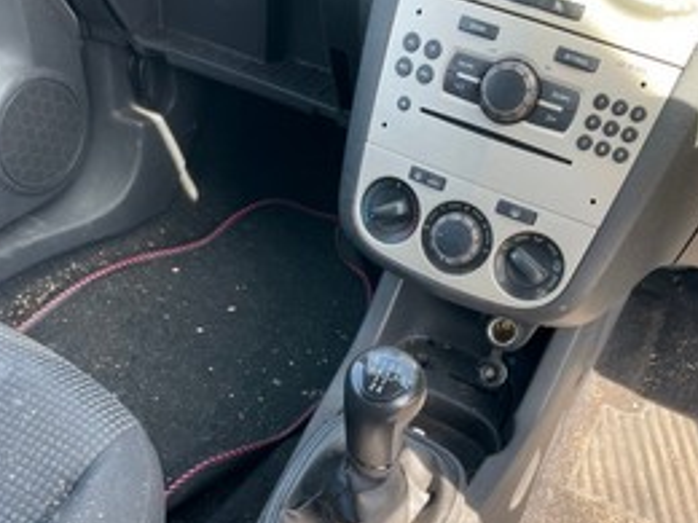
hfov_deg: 52.5
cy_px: 330
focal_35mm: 35
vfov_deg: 40.4
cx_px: 384
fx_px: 706
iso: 32
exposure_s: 1/129
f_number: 1.6
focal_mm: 4.2
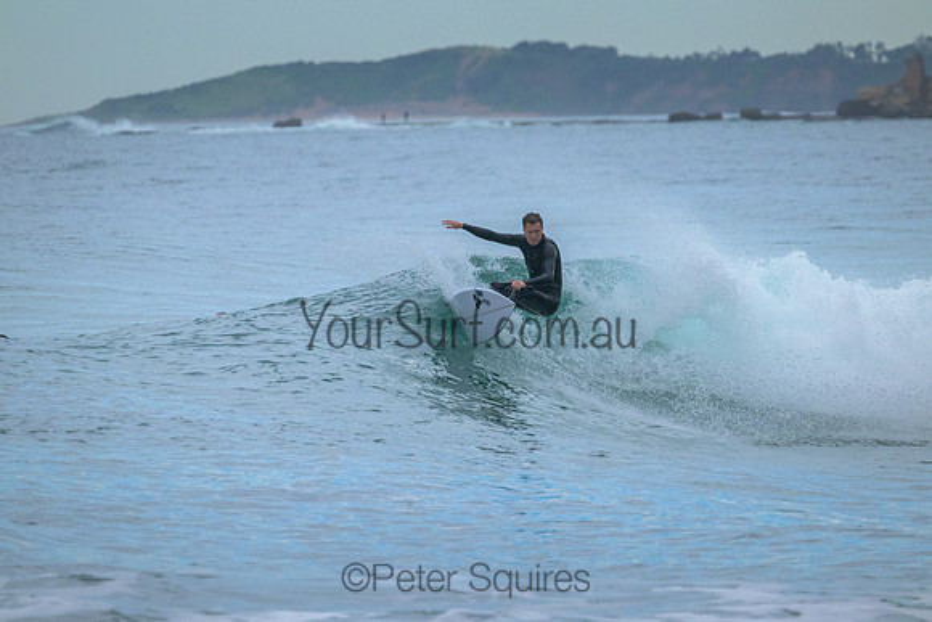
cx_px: 466
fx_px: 14242
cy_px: 311
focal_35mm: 550
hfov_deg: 3.7
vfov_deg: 2.5
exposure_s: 1/1250
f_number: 11
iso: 3600
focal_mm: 550
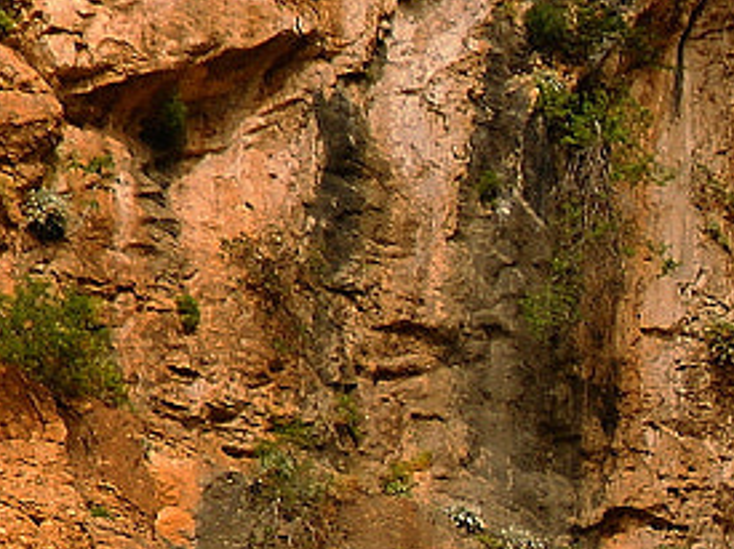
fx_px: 17804
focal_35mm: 840
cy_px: 700
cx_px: 1690
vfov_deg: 1.8
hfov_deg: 2.3
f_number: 6.3
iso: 100
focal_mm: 100
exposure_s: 1/200
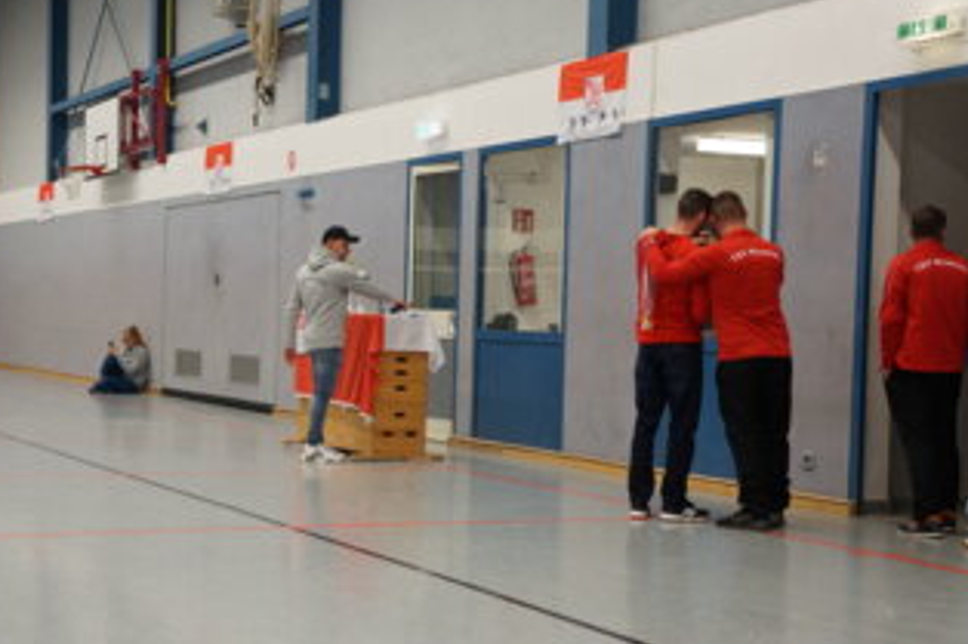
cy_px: 364
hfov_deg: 30.9
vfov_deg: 20.9
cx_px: 379
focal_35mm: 65
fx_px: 1747
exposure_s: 1/60
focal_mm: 34
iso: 1600
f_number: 7.1
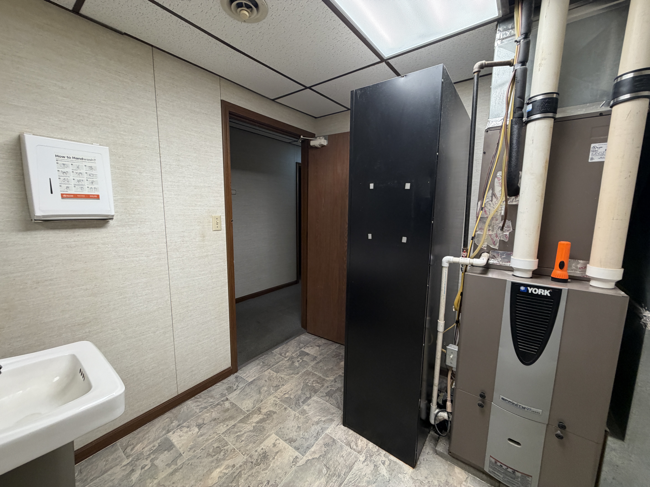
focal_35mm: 14
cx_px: 325
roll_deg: -1.0
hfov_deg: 102.1
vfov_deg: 85.7
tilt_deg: -9.9
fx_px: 263
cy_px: 244
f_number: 2.2
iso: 200
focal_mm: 2.22
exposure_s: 1/60
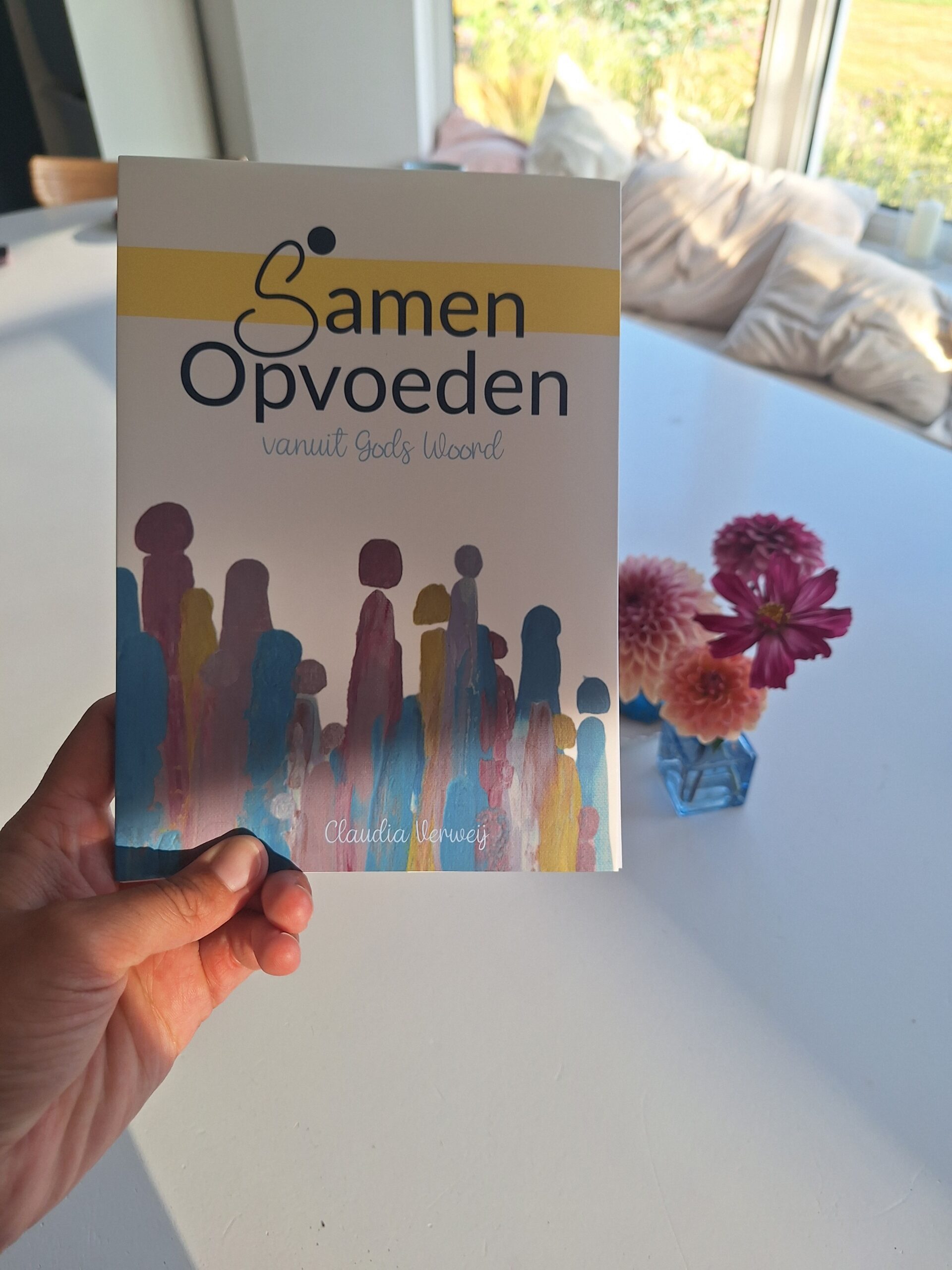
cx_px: 476
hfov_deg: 58.9
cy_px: 635
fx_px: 843
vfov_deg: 73.9
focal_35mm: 23
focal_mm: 5.54
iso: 40
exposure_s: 1/221
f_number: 1.8
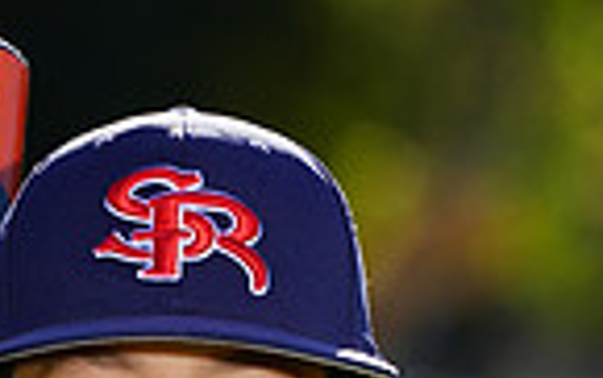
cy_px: 889
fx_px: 23560
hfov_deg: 1.5
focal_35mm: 1432
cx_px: -60
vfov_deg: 0.9
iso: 100
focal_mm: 352
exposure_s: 1/250
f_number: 8
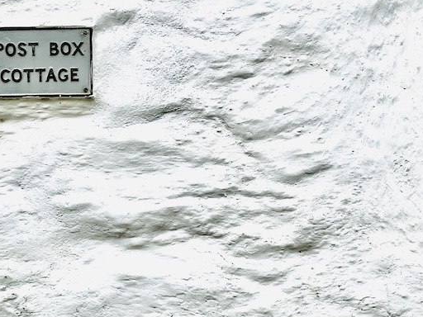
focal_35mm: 154
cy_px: 46
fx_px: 1882
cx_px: 288
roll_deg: +0.1
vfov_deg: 9.6
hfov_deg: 12.8
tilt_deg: +0.4
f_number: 2.8
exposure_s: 1/334
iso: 32
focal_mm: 9
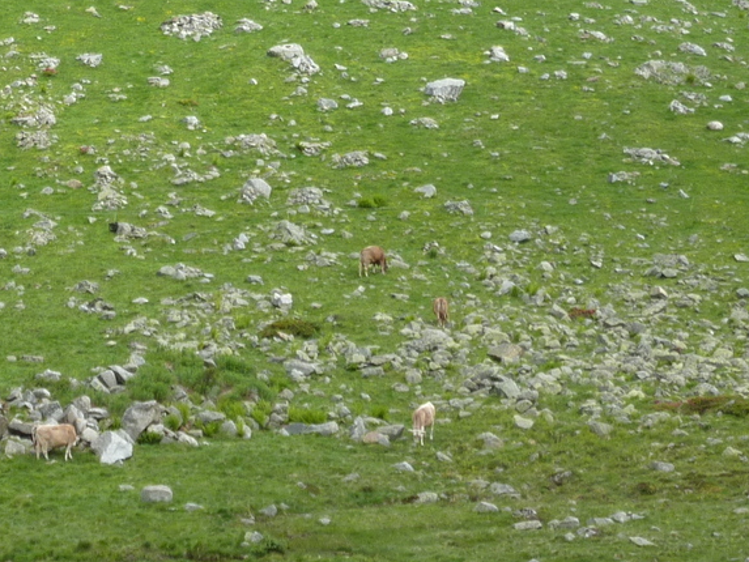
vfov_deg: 7.4
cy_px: 118
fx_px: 4350
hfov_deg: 9.8
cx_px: 8
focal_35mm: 201
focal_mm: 11.9
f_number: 4.1
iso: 80
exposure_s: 1/200
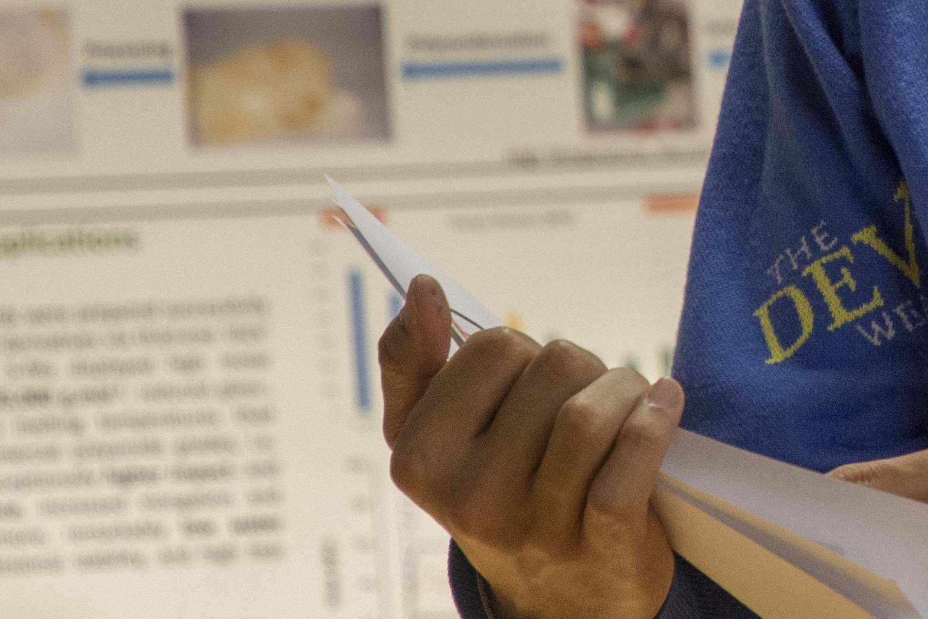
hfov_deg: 4.5
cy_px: -55
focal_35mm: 458
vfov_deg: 3.0
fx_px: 11805
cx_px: 1315
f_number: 4
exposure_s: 1/200
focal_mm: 80
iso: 800
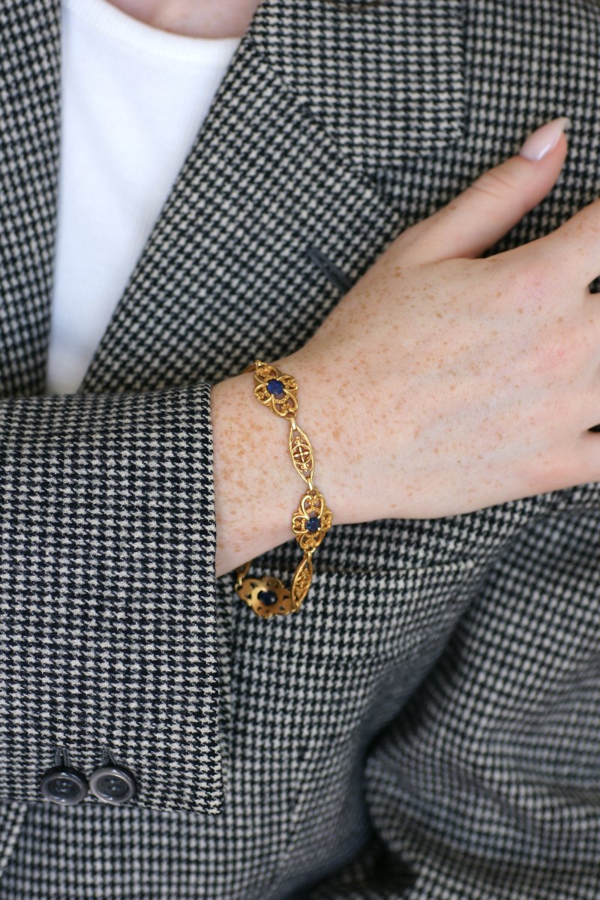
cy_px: 450
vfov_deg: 19.5
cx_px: 300
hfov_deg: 13.0
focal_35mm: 105
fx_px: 2625
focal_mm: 70
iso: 200
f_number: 3.2
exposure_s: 1/125
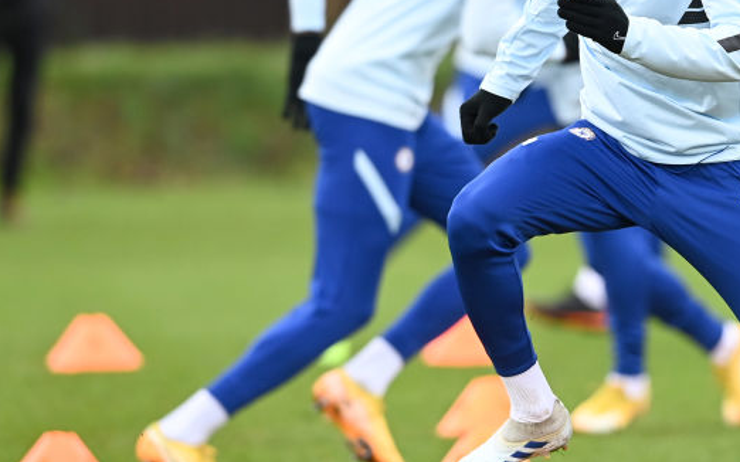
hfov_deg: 2.6
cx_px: 564
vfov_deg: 1.6
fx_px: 16130
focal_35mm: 800
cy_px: 181
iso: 1000
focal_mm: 400
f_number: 3.5
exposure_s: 1/2000
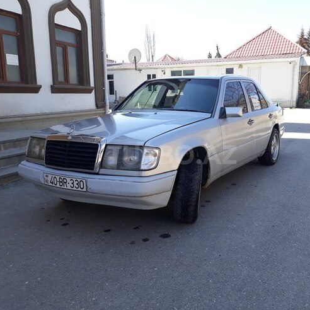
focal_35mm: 32
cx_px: 172
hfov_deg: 51.0
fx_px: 324
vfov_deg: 51.1
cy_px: 155
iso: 40
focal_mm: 3.71
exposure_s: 1/556
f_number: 1.7
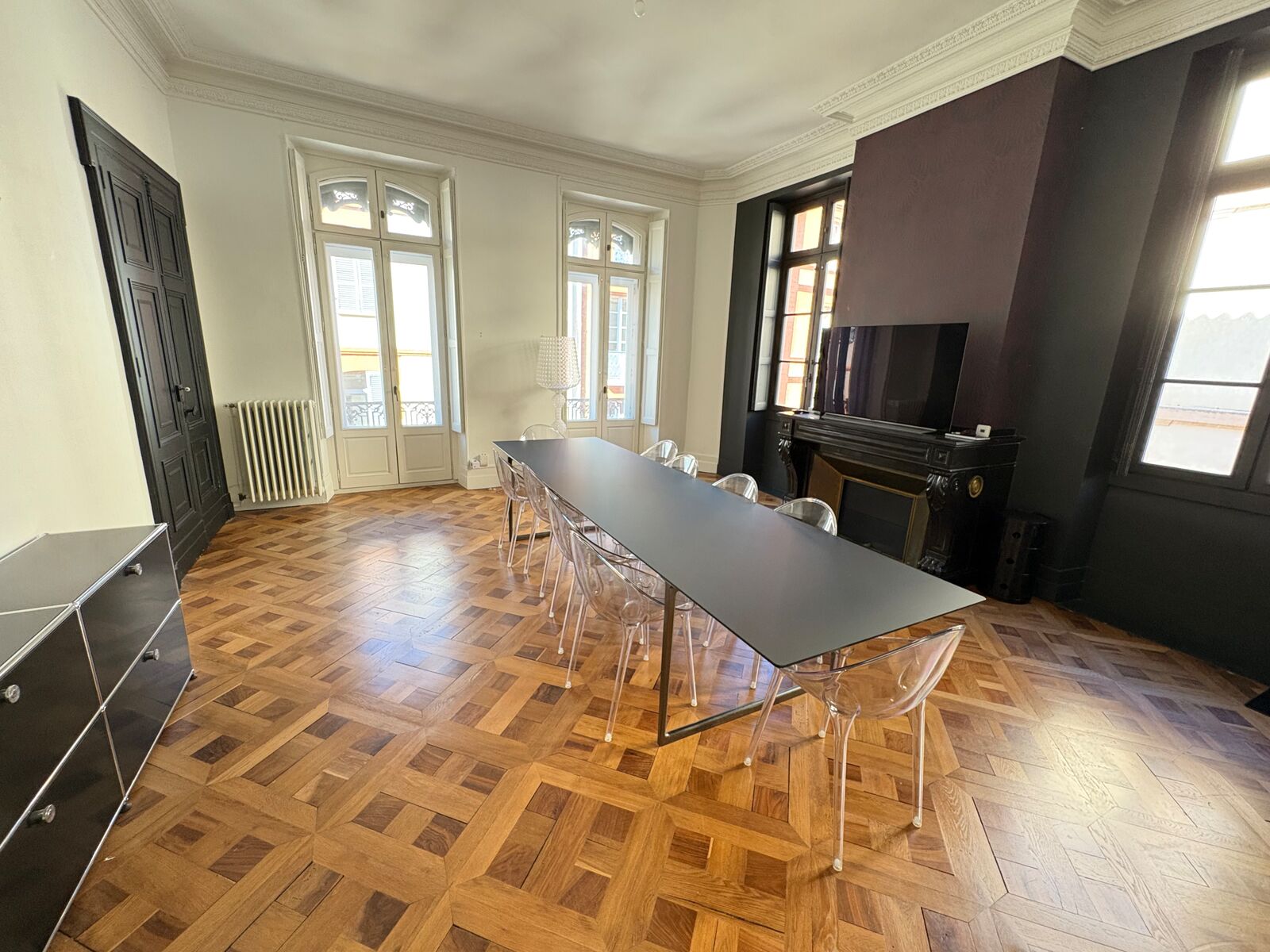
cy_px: 476
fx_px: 514
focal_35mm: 14
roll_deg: -2.4
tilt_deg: -13.9
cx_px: 635
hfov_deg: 102.1
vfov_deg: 85.7
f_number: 2.2
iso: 500
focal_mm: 2.22
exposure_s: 1/60
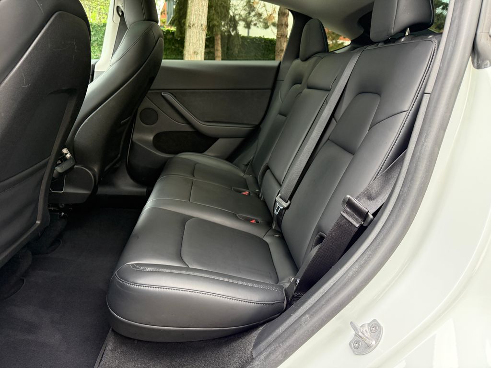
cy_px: 184
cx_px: 246
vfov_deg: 56.8
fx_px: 340
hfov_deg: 71.6
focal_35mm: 24
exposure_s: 1/60
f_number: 1.78
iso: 250
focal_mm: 6.76
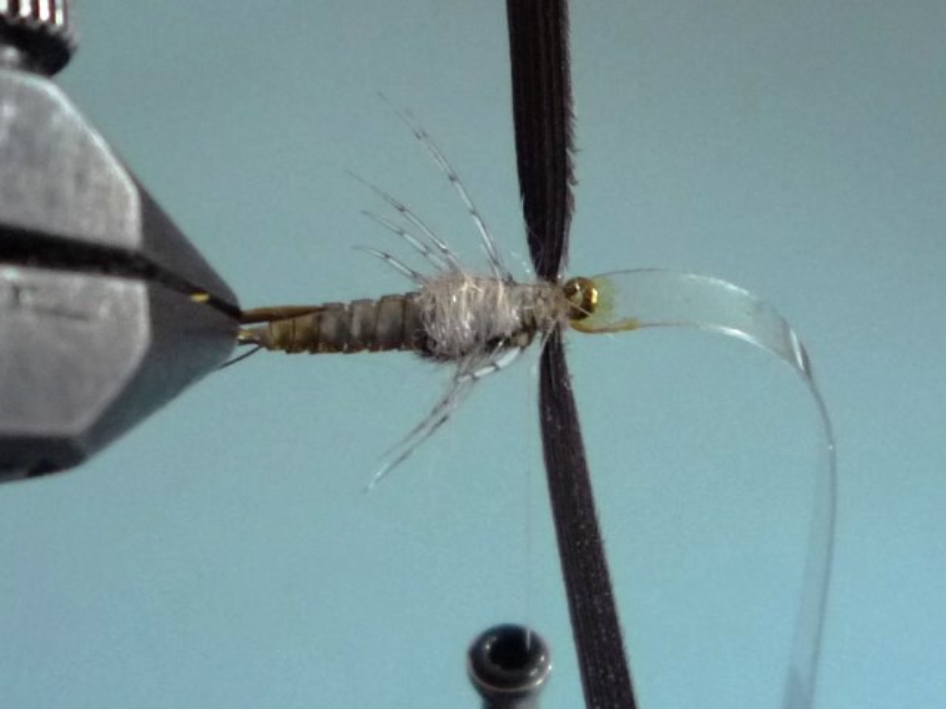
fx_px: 820
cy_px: 354
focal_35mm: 30
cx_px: 473
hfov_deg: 60.0
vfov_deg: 46.8
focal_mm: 5.2
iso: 250
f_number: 3.3
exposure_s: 1/30
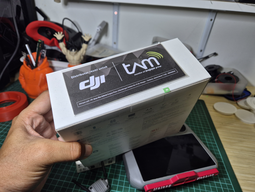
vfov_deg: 58.9
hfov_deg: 73.9
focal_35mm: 23
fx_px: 169
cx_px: 128
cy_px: 96
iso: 100
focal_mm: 5.4
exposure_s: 1/100
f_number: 1.8
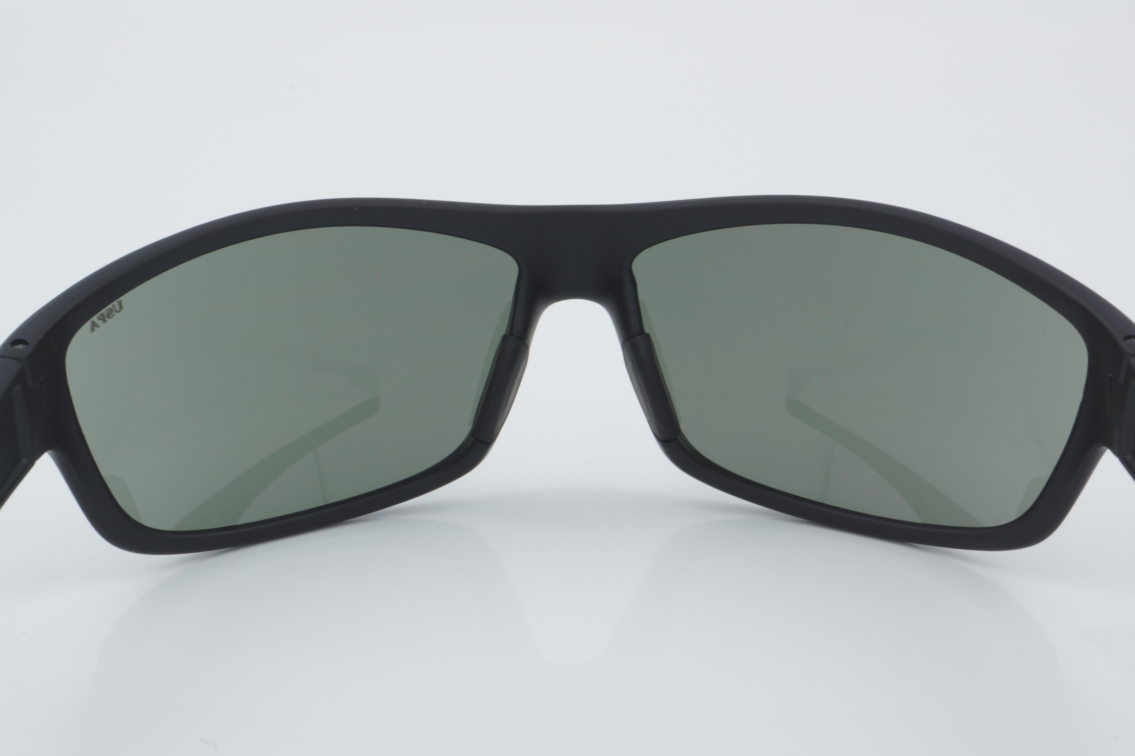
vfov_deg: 20.2
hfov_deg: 29.9
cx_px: 568
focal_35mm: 68
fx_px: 2128
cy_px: 378
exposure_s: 1/4
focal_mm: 45
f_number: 32
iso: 100
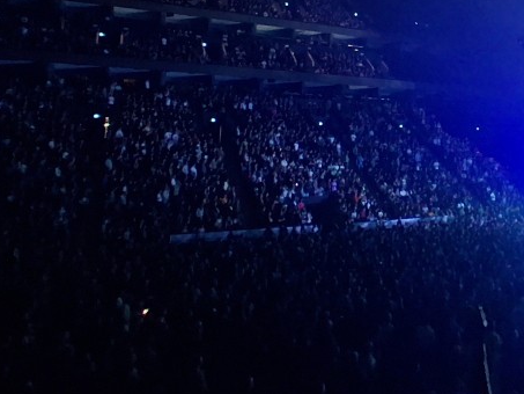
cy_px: 76
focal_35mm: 36
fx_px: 545
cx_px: 459
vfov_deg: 38.1
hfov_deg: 46.9
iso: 500
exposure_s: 1/30
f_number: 2.2
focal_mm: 1.4
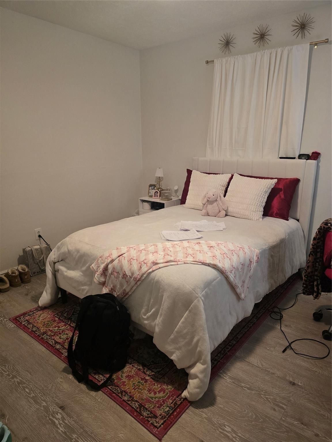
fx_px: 294
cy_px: 221
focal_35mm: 23
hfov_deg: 58.9
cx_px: 166
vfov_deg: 73.9
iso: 640
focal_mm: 6.3
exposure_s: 1/60
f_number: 1.7
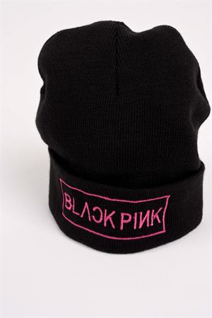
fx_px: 442
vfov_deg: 39.6
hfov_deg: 27.0
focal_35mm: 50
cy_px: 159
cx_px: 106
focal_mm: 50
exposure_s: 1/100
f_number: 11
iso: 320
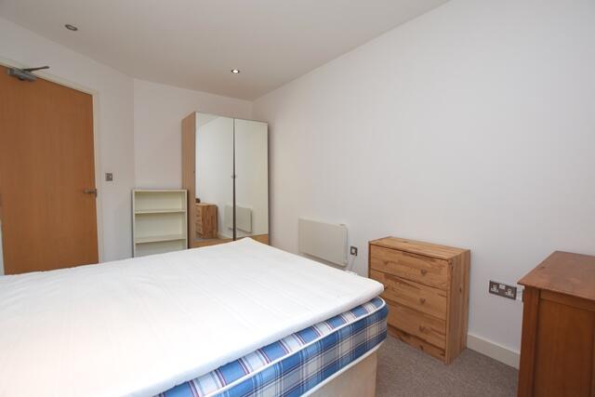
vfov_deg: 77.4
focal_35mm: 15
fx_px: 248
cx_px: 298
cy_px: 198
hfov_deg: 100.4
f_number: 5.6
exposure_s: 1/125
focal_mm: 10
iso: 800
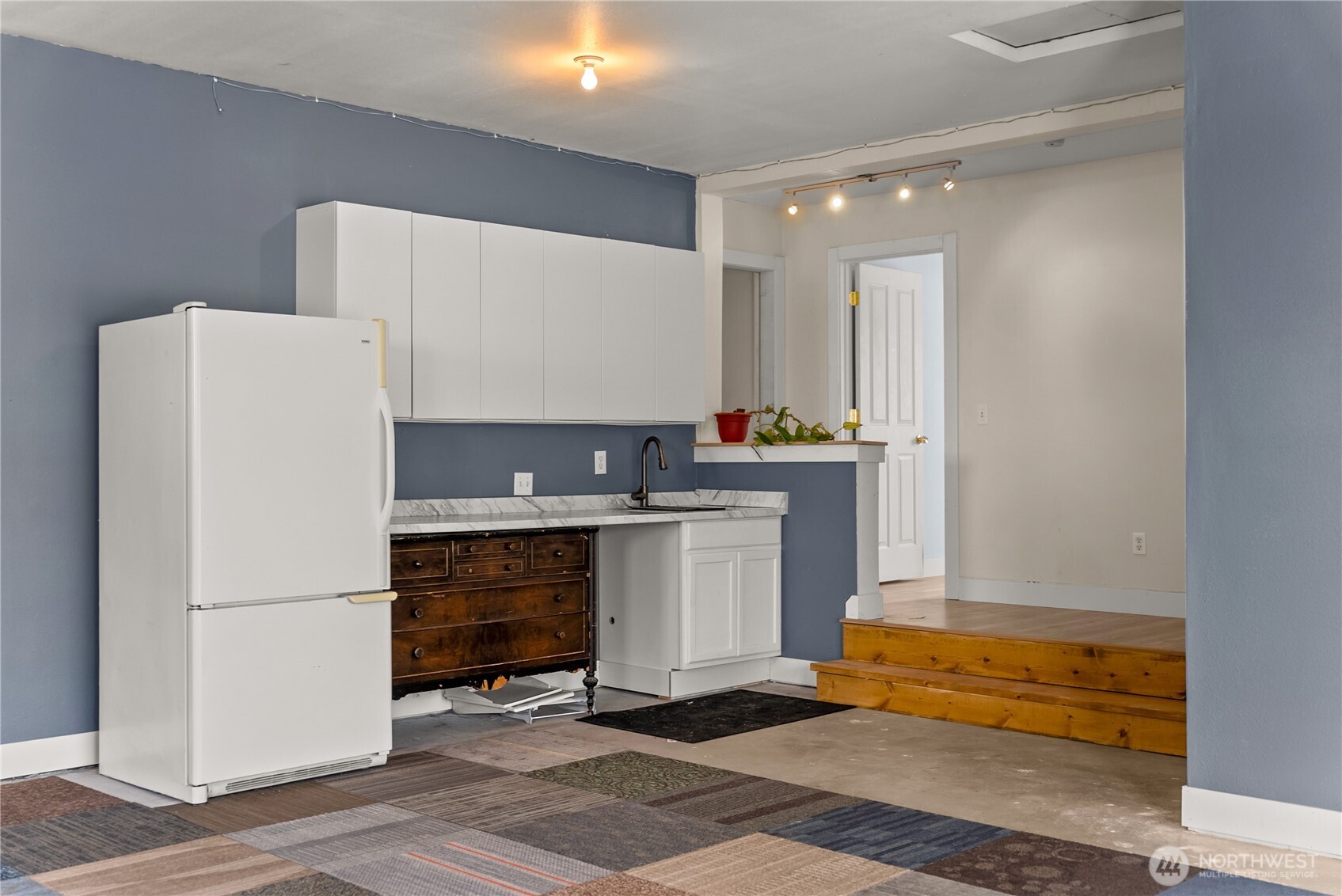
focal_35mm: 37
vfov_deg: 36.3
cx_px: 671
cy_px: 448
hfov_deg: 52.2
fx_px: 1369
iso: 400
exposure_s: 1/15
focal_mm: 36.7
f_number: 2.8
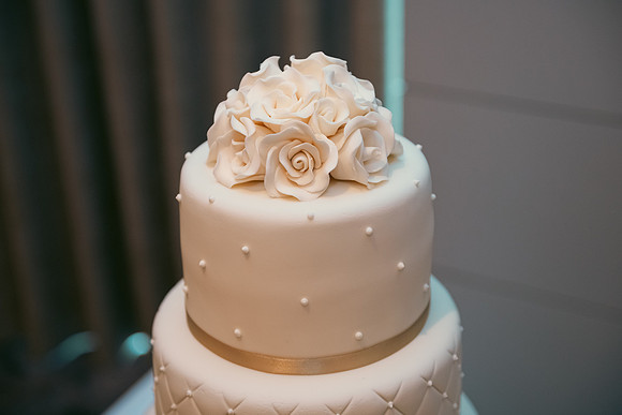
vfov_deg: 23.4
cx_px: 311
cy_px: 208
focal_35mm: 58
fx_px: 1002
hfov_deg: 34.5
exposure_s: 1/160
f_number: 3.5
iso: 800
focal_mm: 58
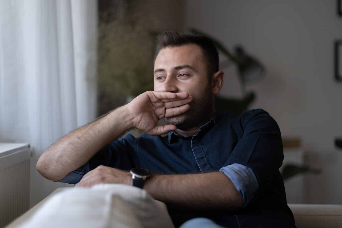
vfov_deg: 16.3
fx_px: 798
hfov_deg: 24.2
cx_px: 171
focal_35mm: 84
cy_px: 114
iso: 250
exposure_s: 1/640
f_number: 1.2
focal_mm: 56
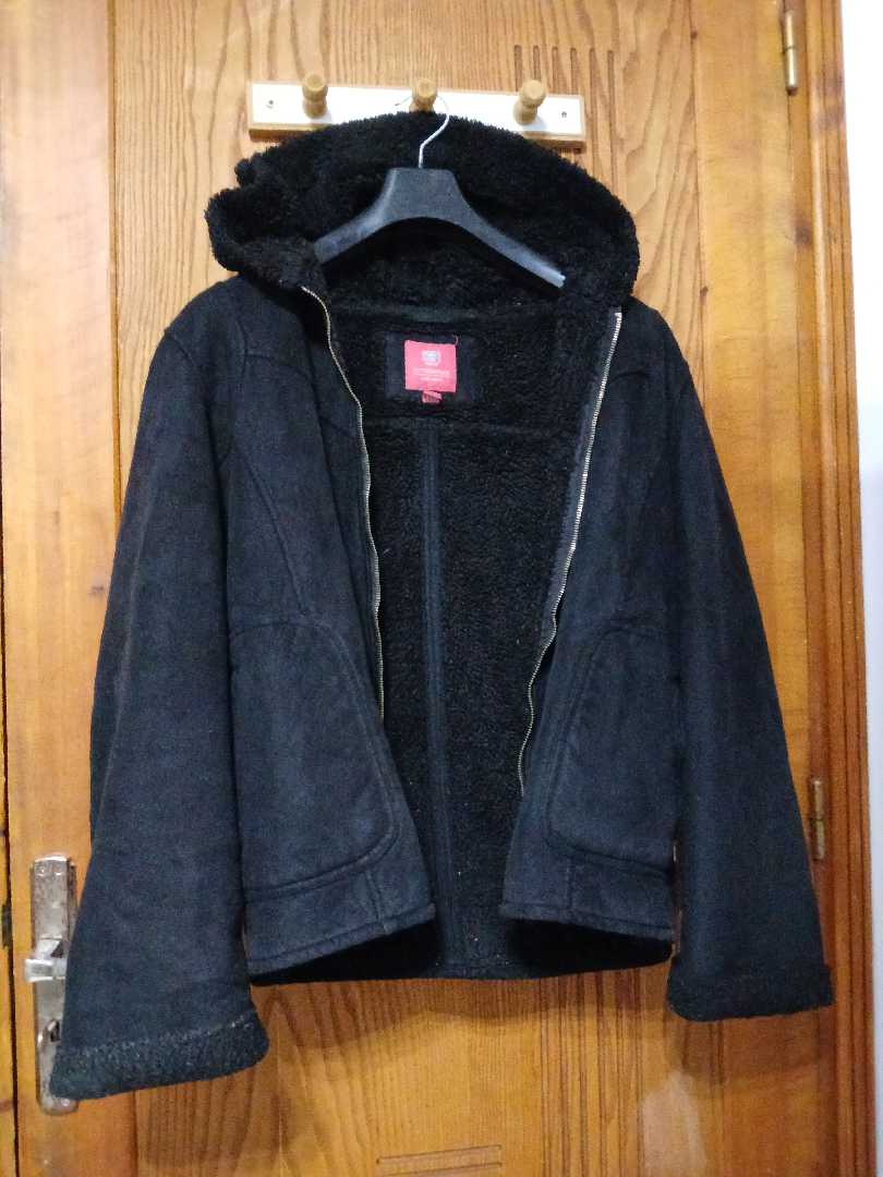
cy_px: 588
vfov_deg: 67.3
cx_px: 442
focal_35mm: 26
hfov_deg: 53.1
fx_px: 884
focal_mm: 3.98
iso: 2000
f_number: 1.8
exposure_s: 1/10
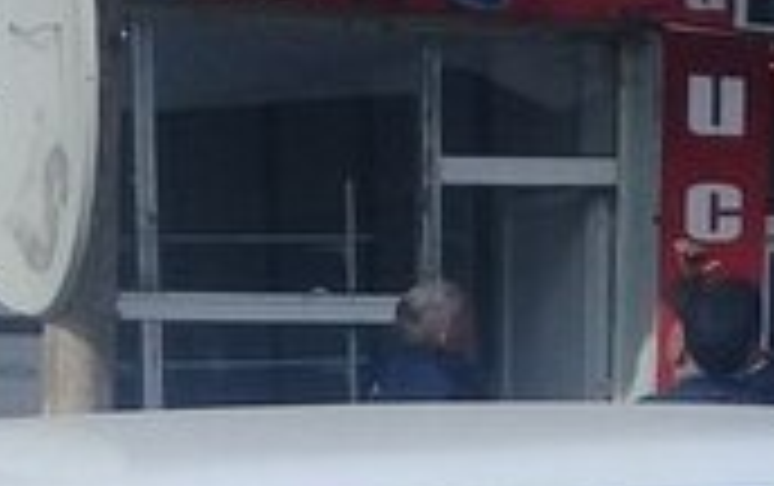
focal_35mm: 126
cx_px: 310
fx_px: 2661
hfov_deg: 16.5
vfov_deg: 9.6
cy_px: 1015
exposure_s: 1/1835
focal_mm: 3.3
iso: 50
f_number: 2.2
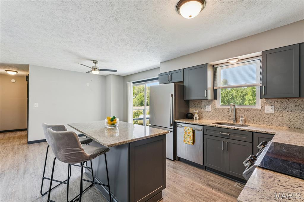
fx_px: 134
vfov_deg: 74.1
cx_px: 152
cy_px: 101
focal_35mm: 16
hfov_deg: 97.1
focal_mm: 15.9
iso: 320
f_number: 13
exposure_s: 1/6
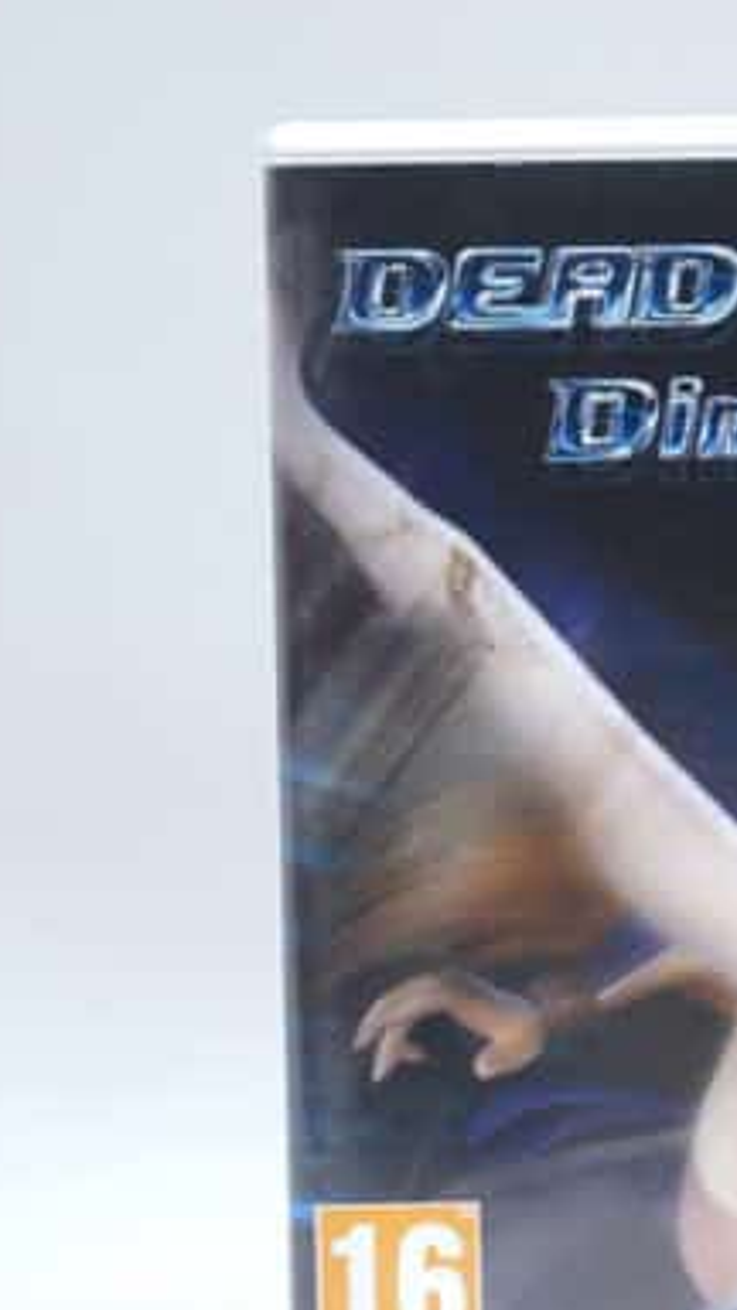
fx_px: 4204
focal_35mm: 121
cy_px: 781
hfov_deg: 9.8
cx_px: 1013
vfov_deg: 17.7
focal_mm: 37
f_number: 4
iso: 64
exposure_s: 1/5
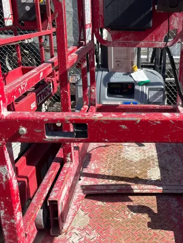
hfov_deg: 34.2
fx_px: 289
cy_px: 115
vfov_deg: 45.7
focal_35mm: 41
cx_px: 144
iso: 50
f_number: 1.6
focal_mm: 5.1
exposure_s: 1/2101
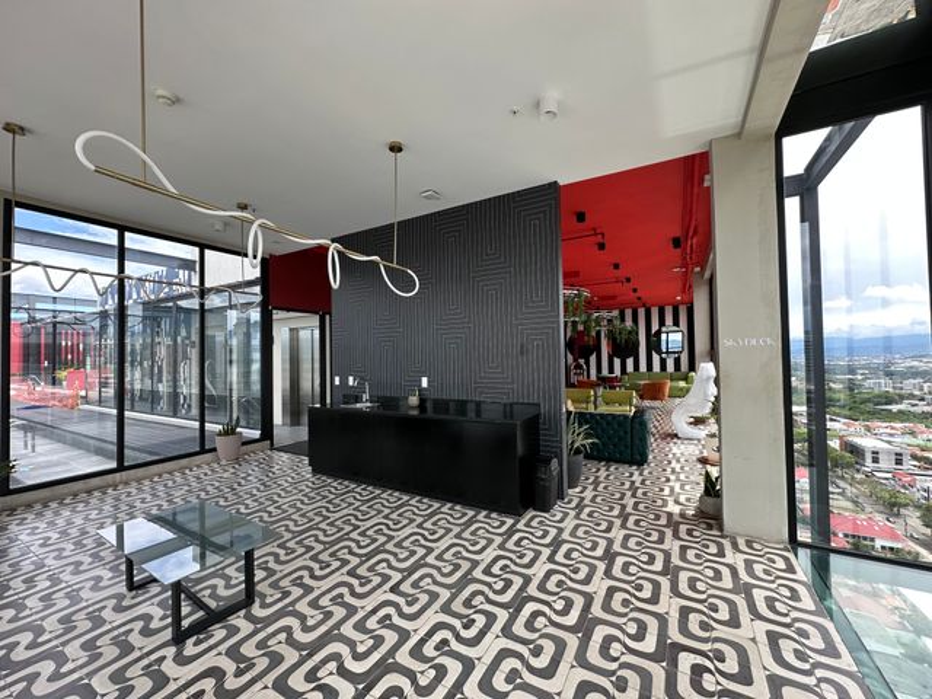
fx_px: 377
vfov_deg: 85.7
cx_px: 466
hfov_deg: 102.1
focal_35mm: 14
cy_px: 350
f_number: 2.2
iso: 40
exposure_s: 1/191
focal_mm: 2.22
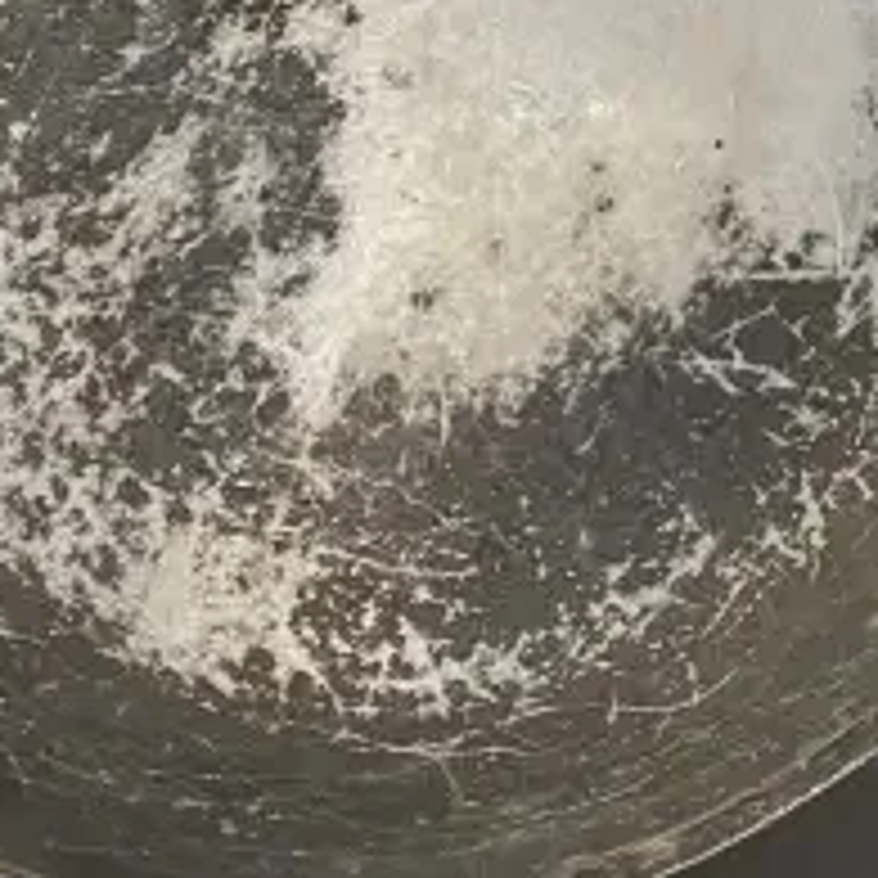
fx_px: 2755
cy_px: -425
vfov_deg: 16.5
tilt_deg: -50.5
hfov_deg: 17.6
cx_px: 910
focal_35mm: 96
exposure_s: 1/60
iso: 125
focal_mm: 4.25
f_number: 1.8
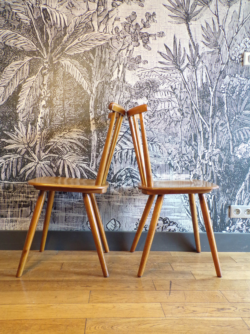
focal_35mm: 32
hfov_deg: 44.2
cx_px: 125
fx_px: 308
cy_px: 167
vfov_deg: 56.8
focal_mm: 5.8
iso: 316
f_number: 3.2
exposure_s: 1/17
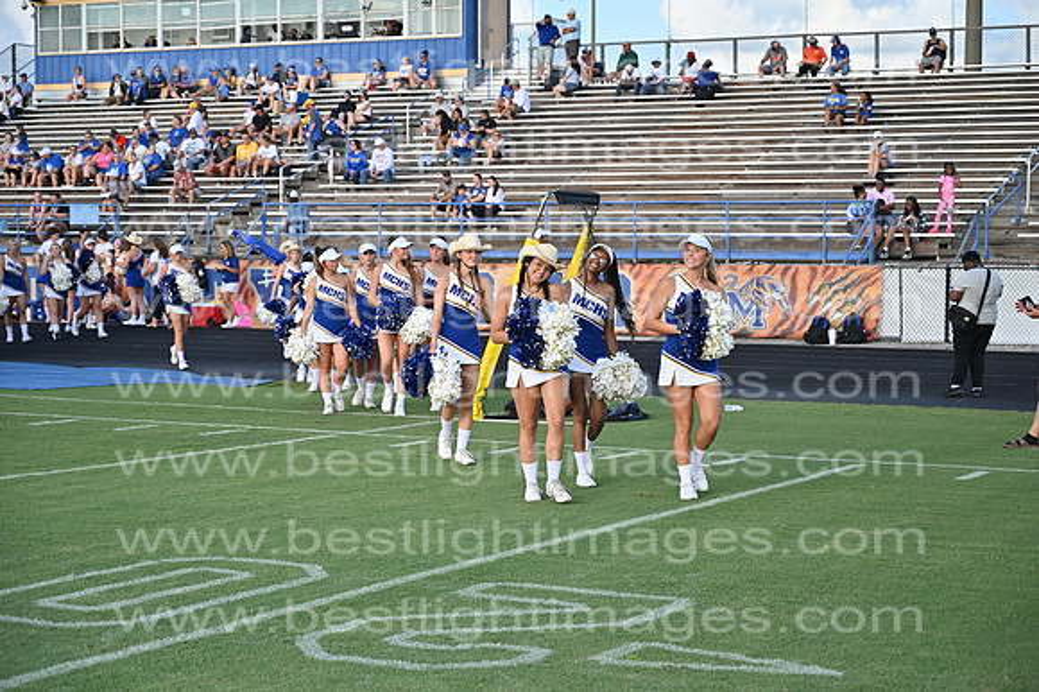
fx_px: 2019
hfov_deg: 28.9
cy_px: 346
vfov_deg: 19.4
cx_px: 520
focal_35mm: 70
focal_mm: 70
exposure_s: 1/8000
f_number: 4
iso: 1400
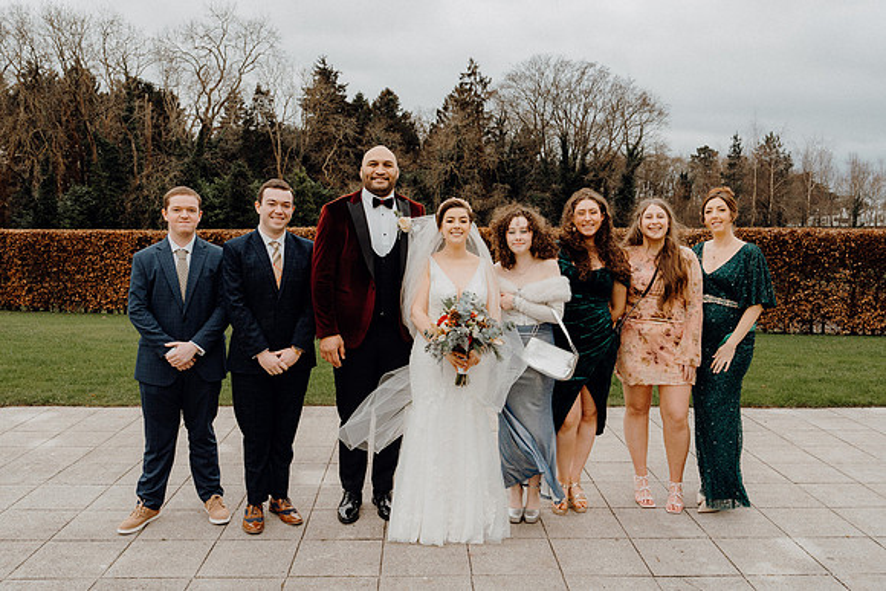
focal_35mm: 32
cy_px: 296
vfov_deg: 41.1
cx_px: 443
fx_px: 788
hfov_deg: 58.7
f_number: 6.3
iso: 500
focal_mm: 32
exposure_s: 1/200
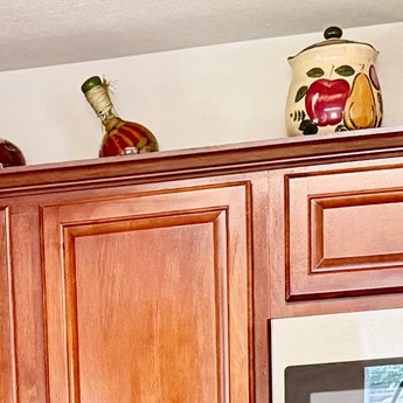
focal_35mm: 126
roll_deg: +2.8
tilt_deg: -5.9
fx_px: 1660
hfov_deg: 13.6
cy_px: 729
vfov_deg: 12.6
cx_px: -43
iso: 640
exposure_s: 1/60
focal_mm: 6.76
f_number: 1.78
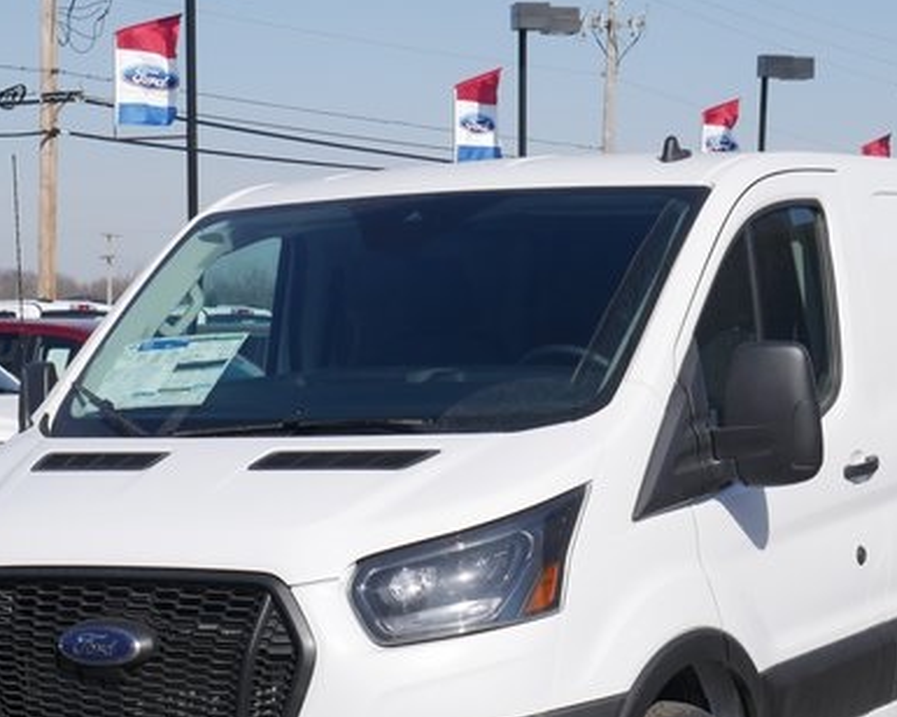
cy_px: 532
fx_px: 2761
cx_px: 534
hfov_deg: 18.4
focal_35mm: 104
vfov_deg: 14.8
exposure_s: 1/400
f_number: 10
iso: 200
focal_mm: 32
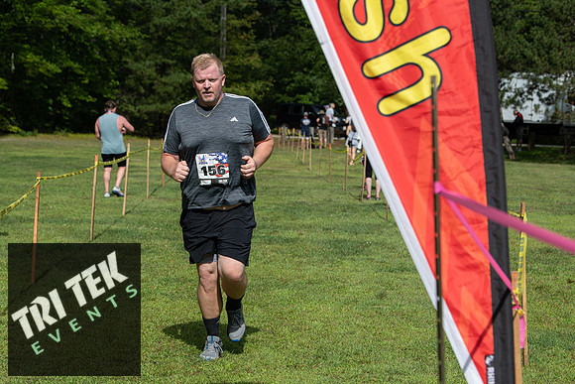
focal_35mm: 98
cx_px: 288
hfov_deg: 20.8
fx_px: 1566
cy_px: 192
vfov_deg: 14.0
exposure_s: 1/1250
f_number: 6.3
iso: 200
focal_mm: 98
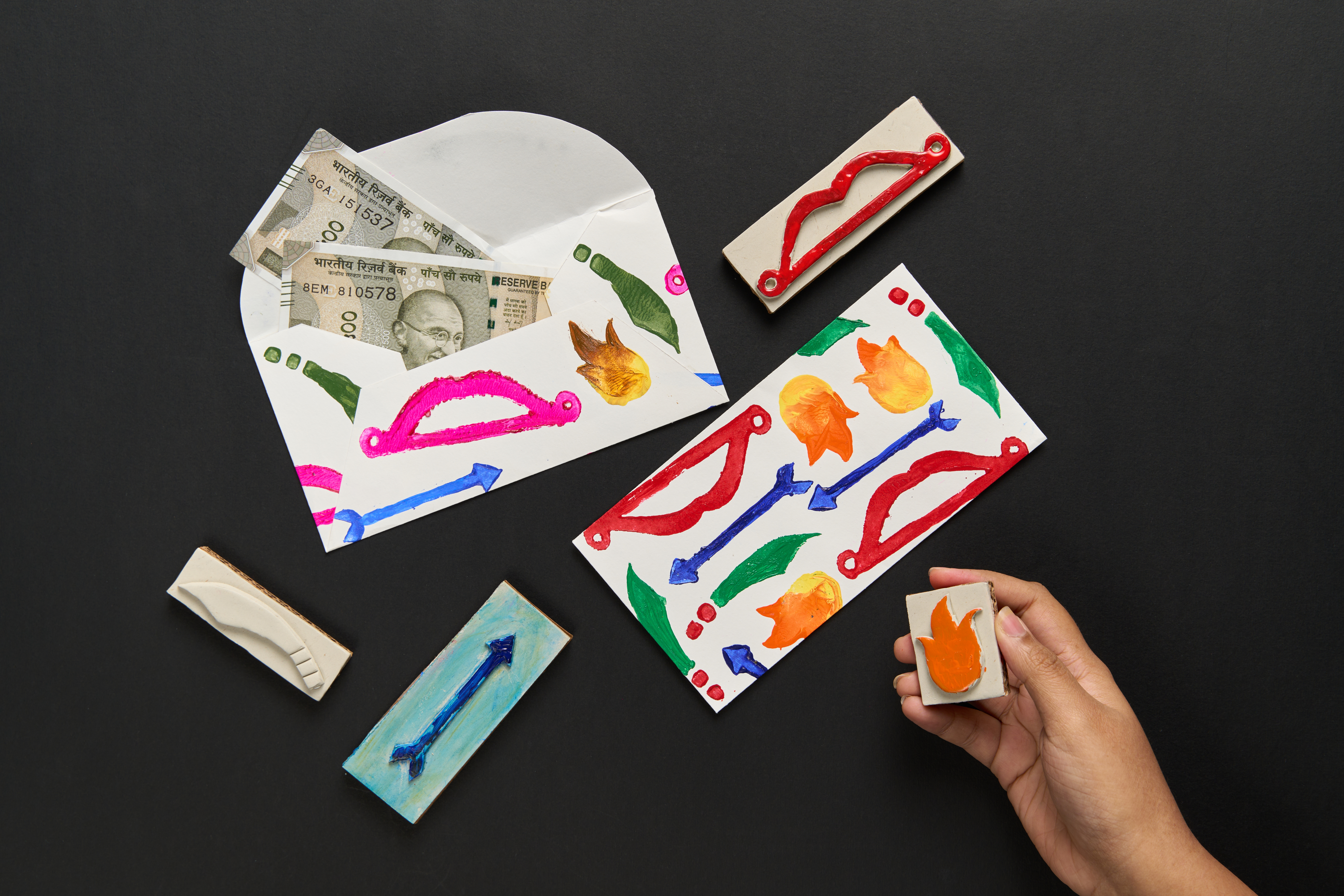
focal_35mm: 60
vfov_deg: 22.6
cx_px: 672
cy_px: 448
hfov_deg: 33.4
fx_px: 2240
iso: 125
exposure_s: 1/100
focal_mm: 60
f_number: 8
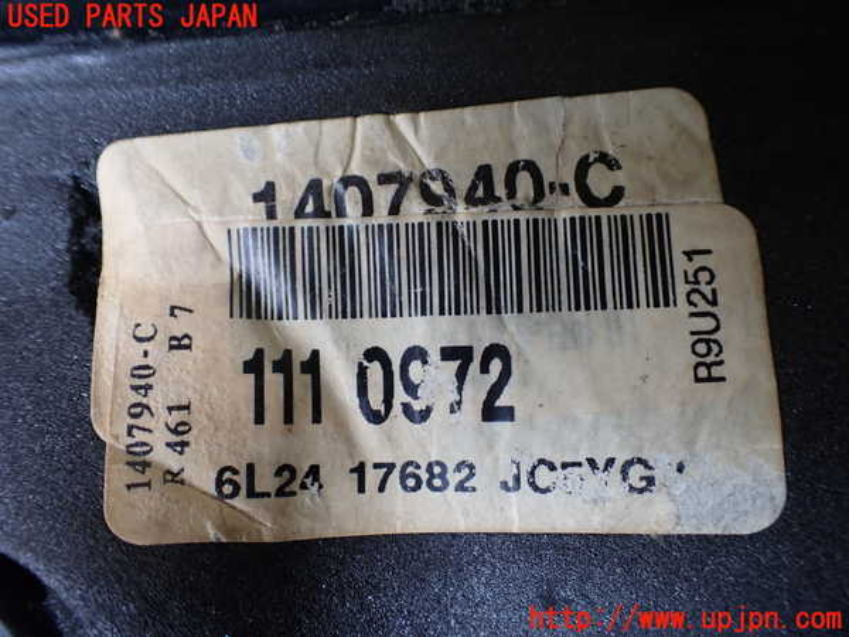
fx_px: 736
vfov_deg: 46.8
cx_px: 424
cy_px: 318
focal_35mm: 30
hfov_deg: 60.0
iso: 160
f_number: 2.3
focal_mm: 5.4
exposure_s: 1/125
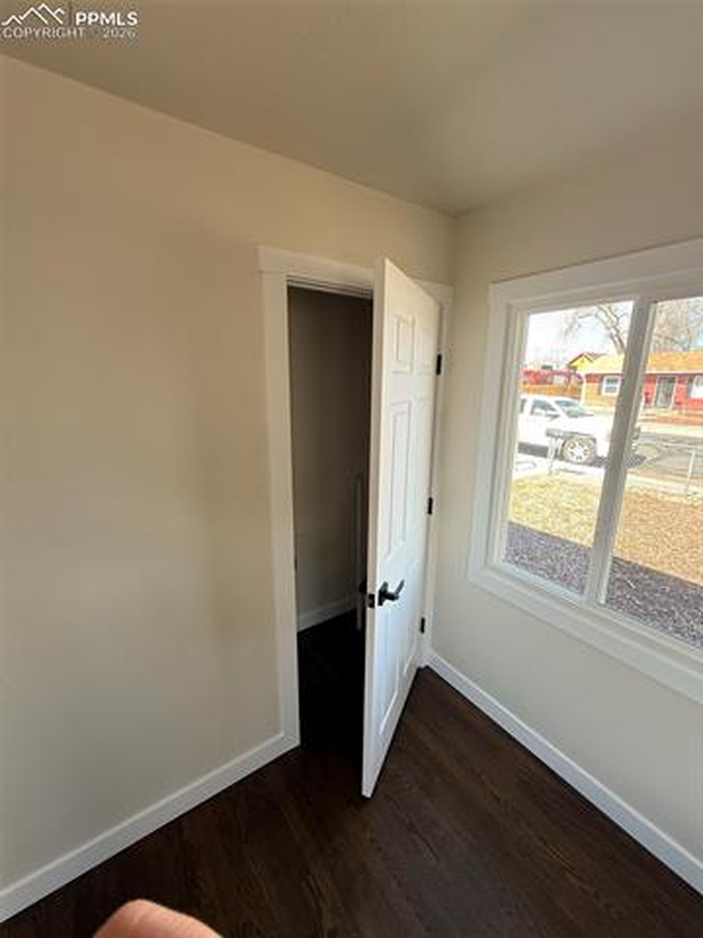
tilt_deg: -11.5
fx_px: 379
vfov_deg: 102.1
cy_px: 469
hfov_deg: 85.7
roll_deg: -1.5
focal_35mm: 14
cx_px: 352
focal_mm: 2.22
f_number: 2.2
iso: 80
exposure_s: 1/99
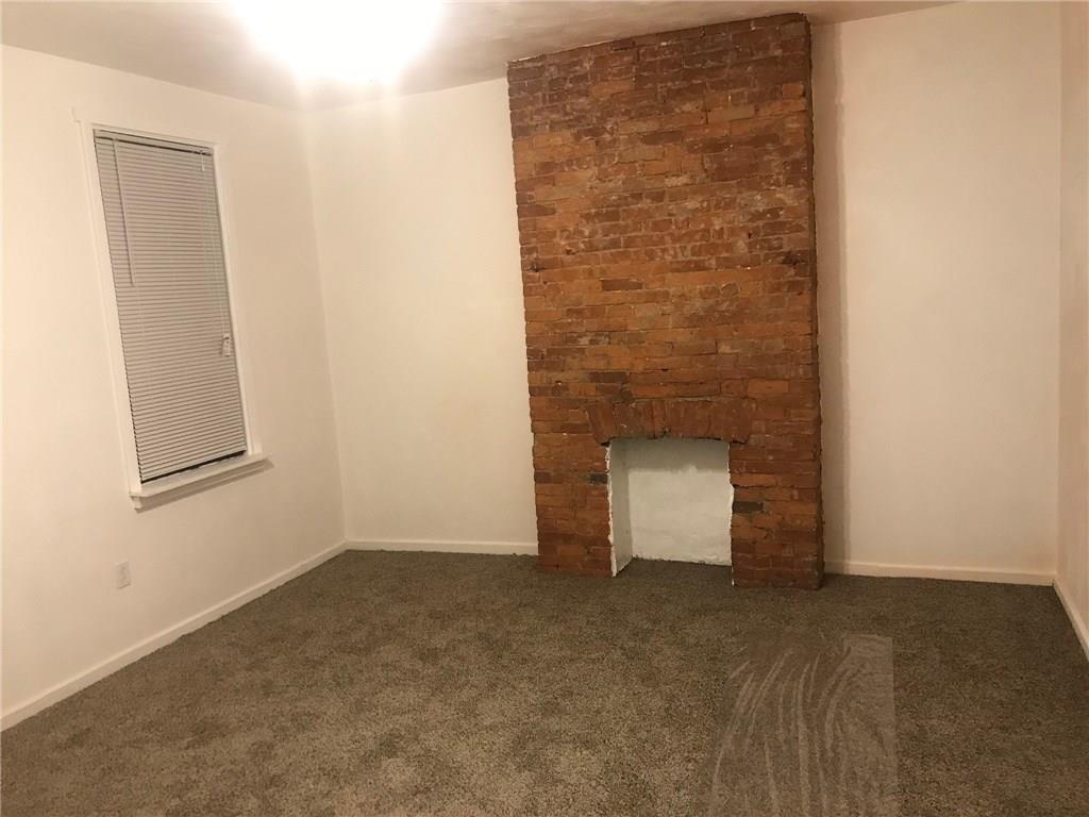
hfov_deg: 63.4
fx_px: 881
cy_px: 408
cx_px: 544
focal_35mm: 28
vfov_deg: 49.7
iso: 40
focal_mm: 3.99
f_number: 1.8
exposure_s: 1/15
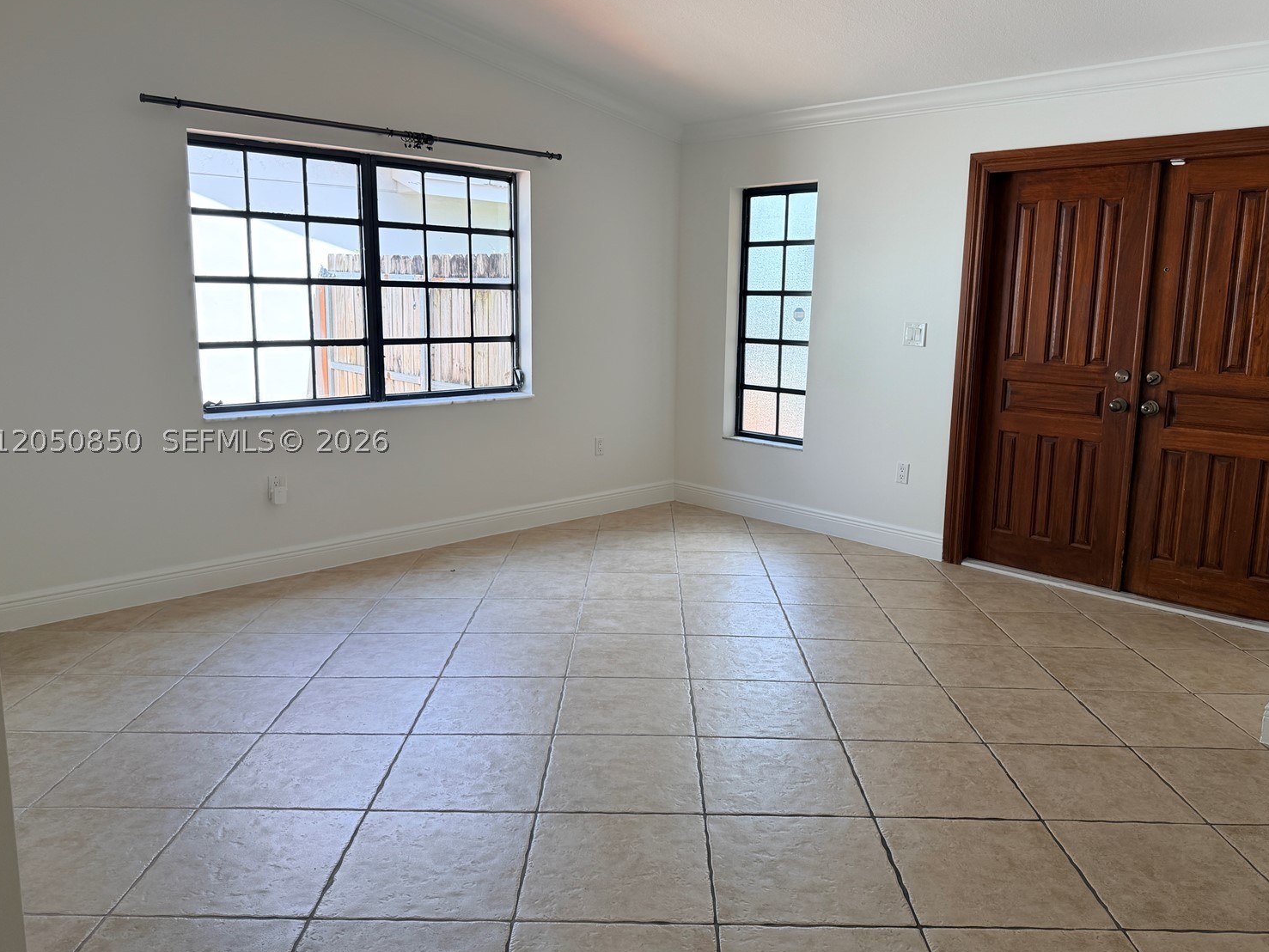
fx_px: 953
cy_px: 441
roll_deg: -1.9
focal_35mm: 26
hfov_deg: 67.3
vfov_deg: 53.0
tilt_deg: -8.6
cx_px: 652
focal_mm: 6.76
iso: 80
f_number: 1.78
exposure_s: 1/283
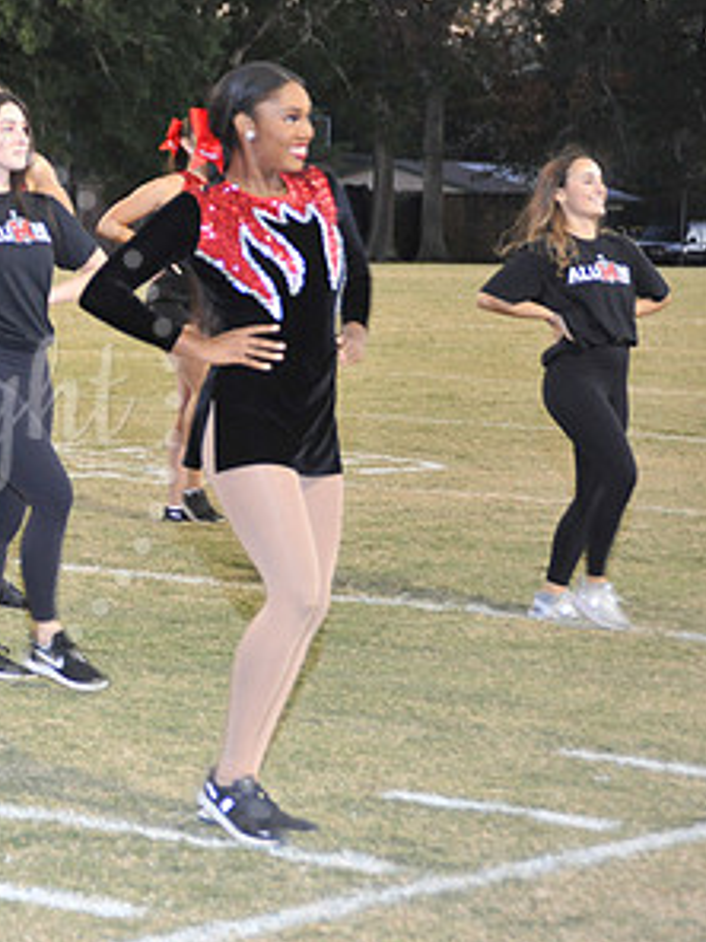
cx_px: -121
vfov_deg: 12.3
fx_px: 4351
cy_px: 407
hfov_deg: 9.2
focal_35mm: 160
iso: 2000
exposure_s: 1/60
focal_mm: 85
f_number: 5.6
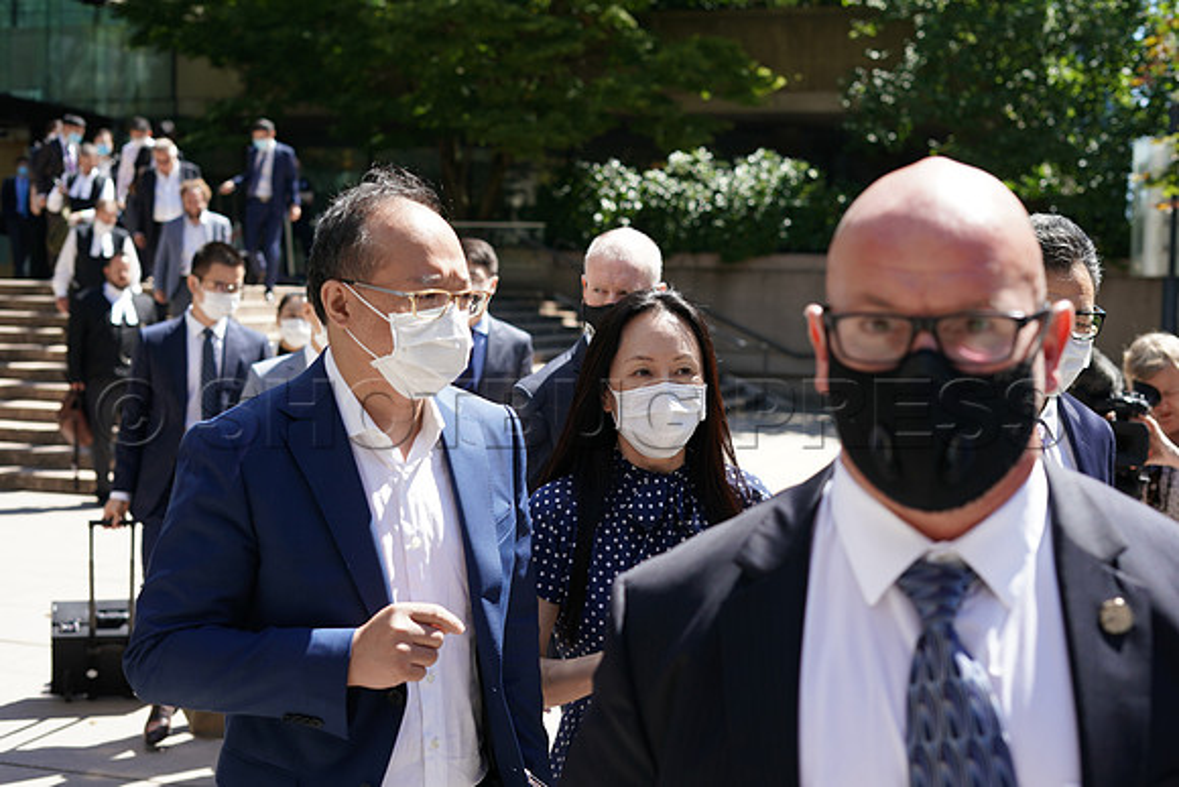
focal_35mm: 50
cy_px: 394
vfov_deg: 27.0
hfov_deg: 39.6
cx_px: 590
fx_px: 1638
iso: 200
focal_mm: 50
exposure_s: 1/500
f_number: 4
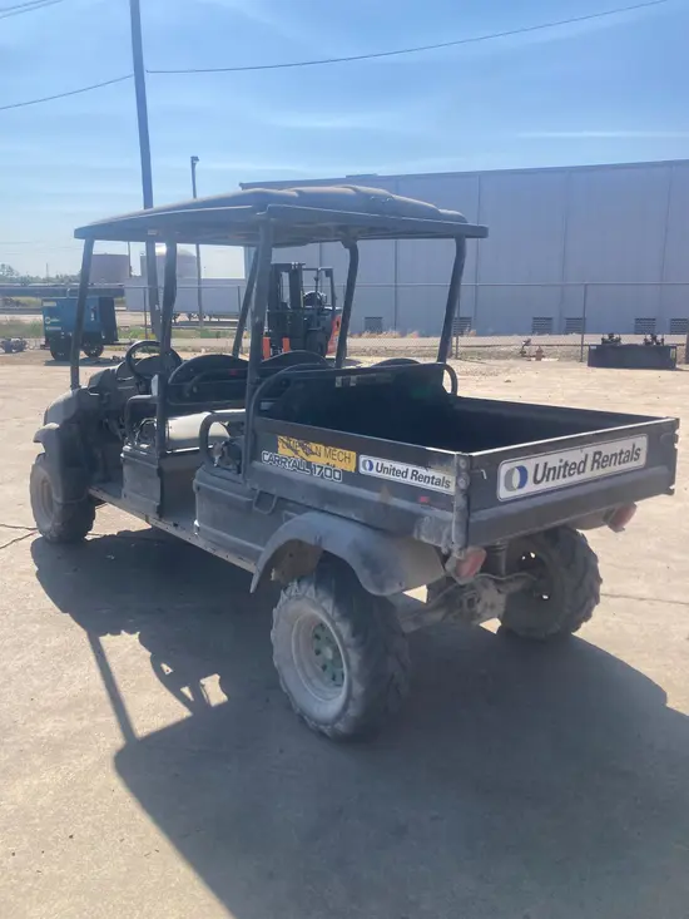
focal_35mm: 28
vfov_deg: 63.4
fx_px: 743
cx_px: 344
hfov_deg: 49.8
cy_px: 460
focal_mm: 3.99
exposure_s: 1/2208
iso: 20
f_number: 1.8
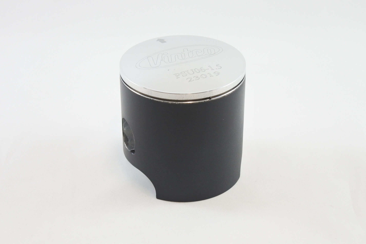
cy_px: 122
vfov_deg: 20.6
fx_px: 671
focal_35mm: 66
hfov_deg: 30.5
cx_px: 183
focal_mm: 24.8
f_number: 5.3
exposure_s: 1/125
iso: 720
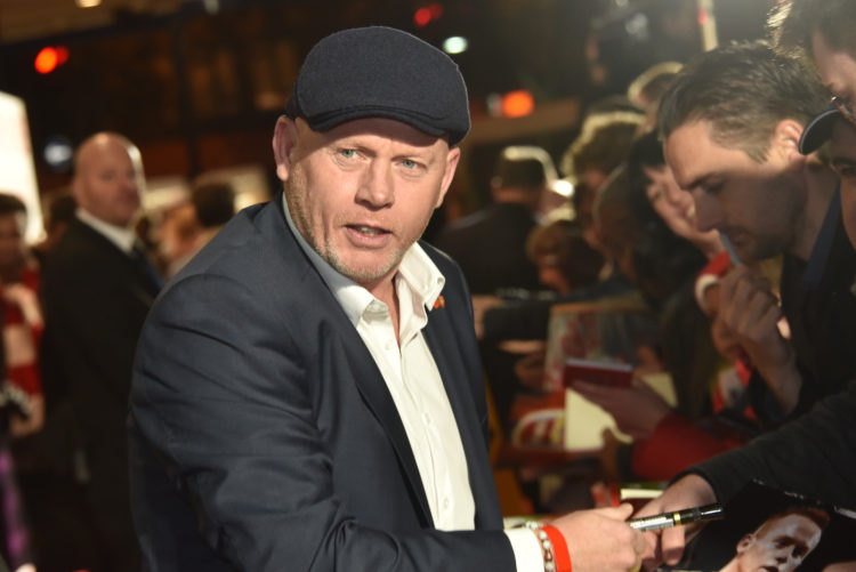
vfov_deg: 9.5
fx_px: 3450
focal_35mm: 145
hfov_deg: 14.1
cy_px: 286
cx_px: 428
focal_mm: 145
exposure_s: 1/100
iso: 1600
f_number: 9
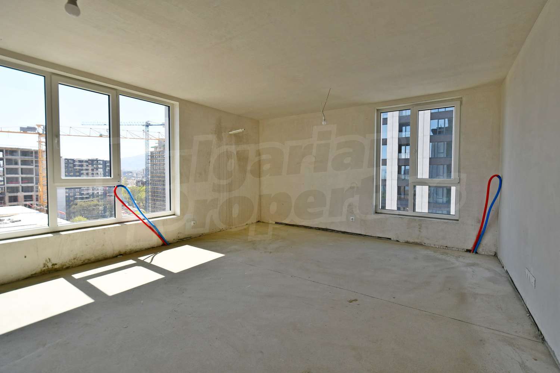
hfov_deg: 100.4
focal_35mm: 15
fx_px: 233
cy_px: 186
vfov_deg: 77.3
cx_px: 280
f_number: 6.3
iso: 100
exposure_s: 1/125
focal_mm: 10
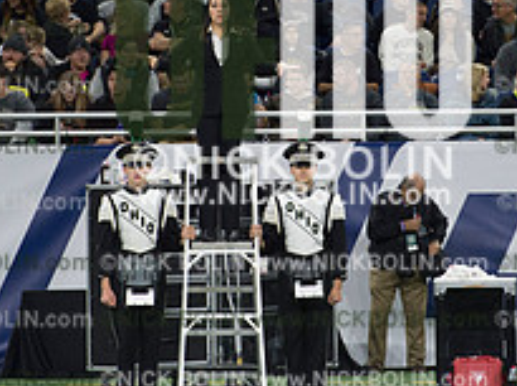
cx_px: 293
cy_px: 86
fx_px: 8125
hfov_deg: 3.6
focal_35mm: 545
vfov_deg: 2.7
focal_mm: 200
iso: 2500
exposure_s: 1/1600
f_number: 3.5
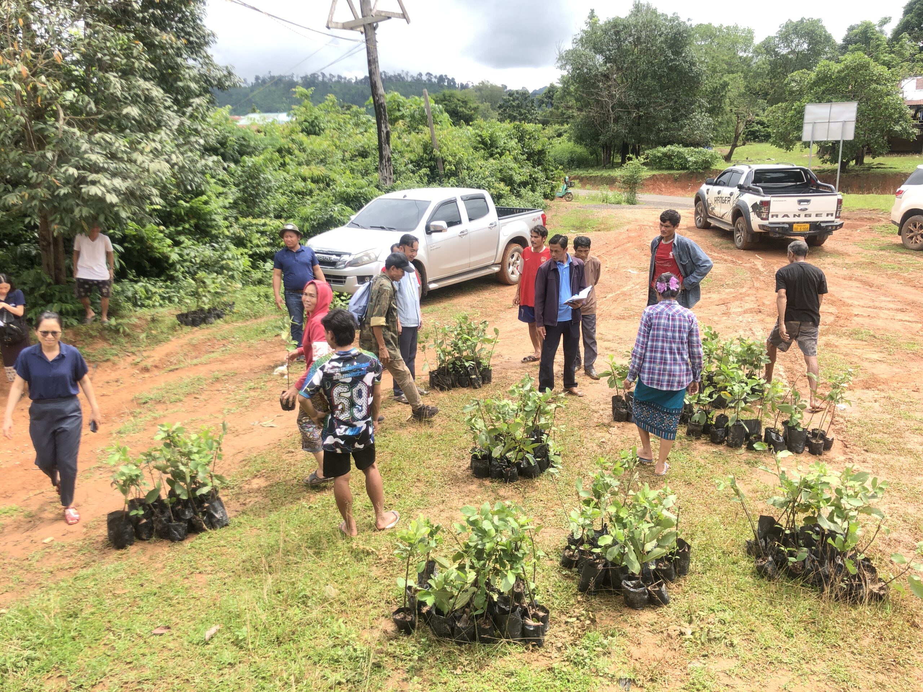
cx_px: 462
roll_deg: +1.7
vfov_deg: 49.7
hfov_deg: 63.4
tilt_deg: -11.7
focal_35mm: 28
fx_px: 747
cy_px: 346
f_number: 1.8
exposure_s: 1/631
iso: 20
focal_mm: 4
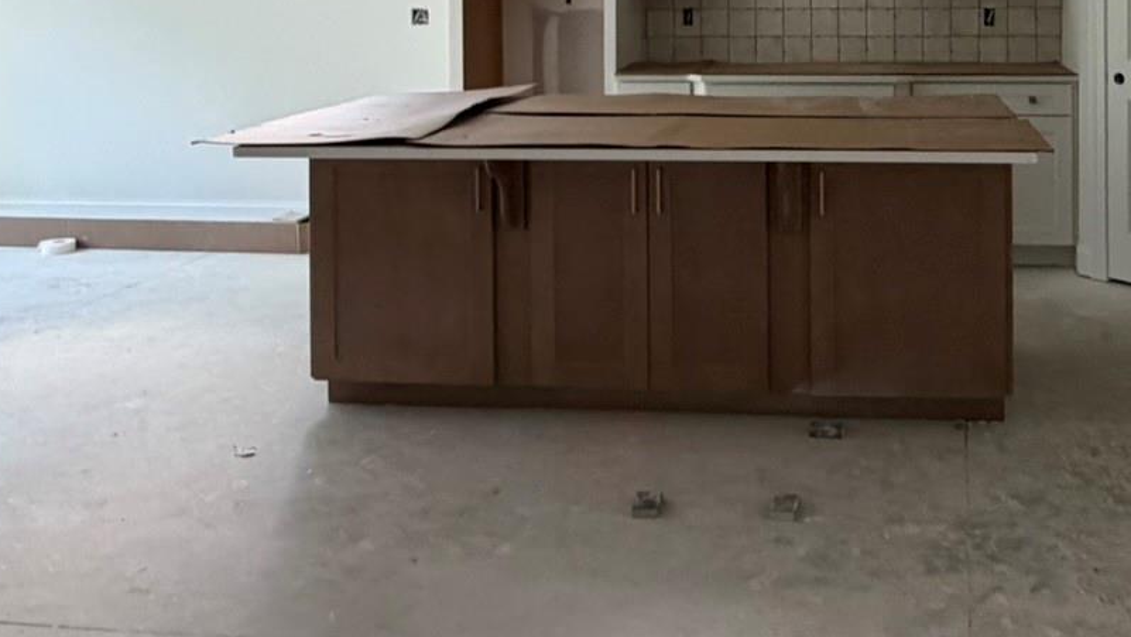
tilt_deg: +0.6
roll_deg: -0.2
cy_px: -17
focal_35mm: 39
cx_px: 815
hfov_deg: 50.0
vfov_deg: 28.4
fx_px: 1170
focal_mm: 2.22
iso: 320
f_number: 2.2
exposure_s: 1/66
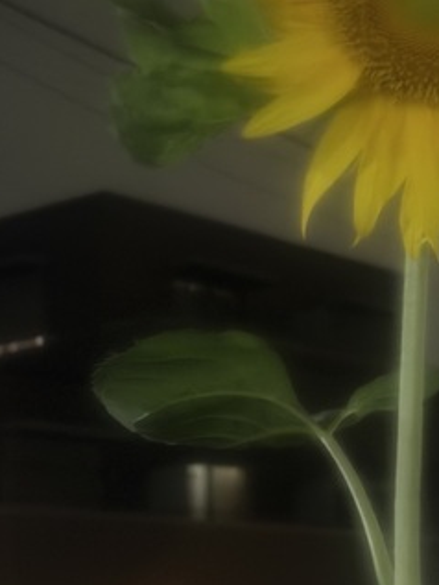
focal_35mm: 103
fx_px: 1740
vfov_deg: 19.0
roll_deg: +2.2
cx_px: 373
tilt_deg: +16.0
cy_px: 170
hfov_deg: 14.3
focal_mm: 6.76
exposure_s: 1/17
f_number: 1.78
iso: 1000
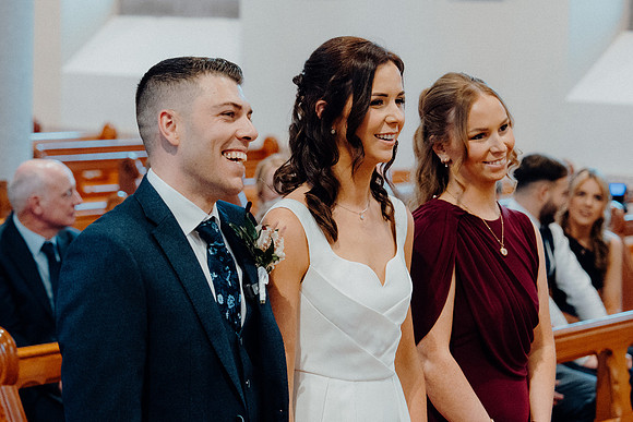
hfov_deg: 19.5
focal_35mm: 105
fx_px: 1847
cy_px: 211
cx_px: 316
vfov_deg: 13.0
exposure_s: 1/160
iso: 3200
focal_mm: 70
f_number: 3.5
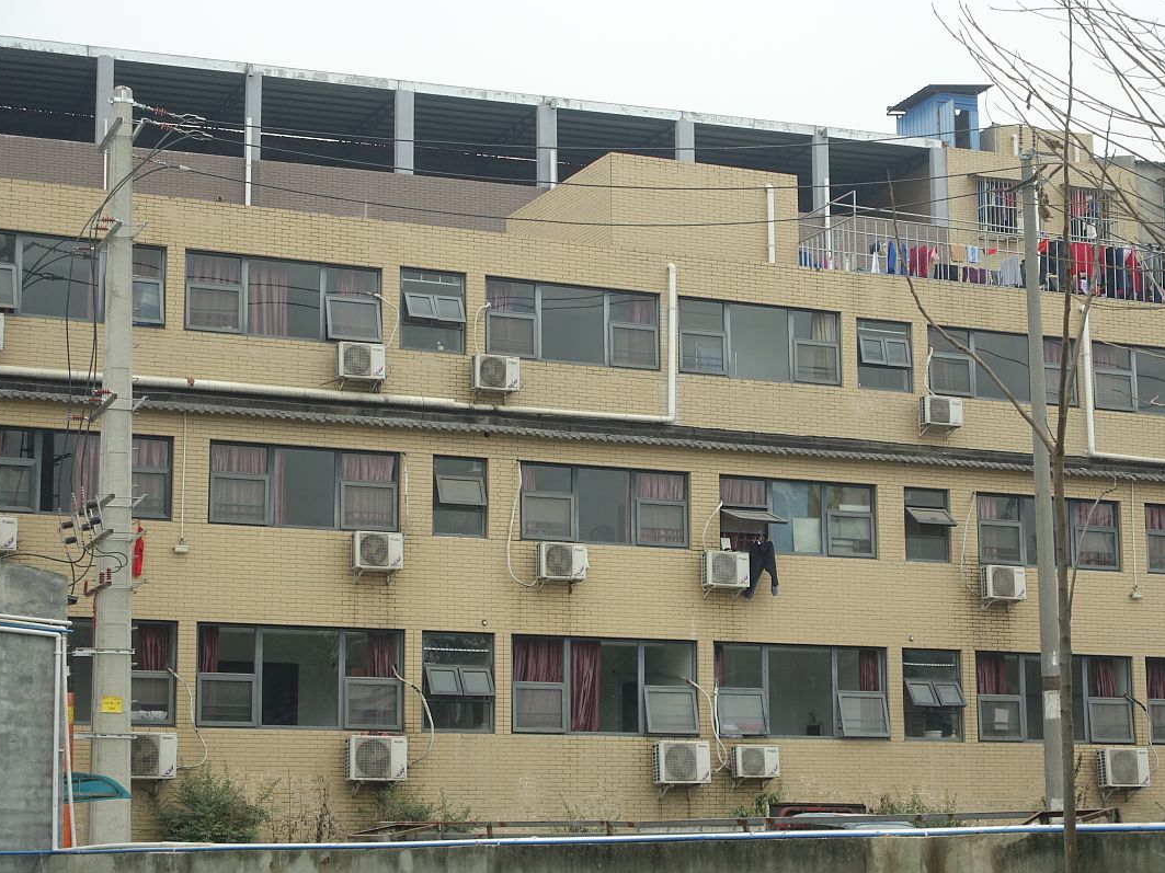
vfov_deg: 19.4
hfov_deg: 25.7
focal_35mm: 76
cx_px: 624
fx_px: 2557
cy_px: 436
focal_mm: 25.7
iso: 200
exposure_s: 1/250
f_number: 3.2
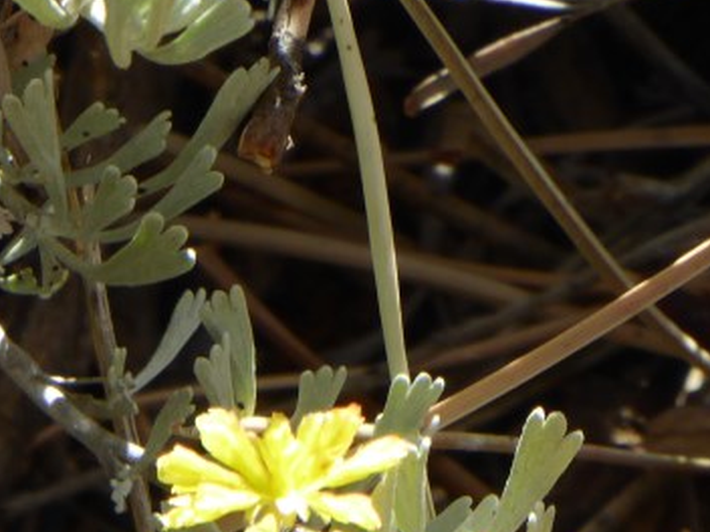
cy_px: 651
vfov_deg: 0.6
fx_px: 47790
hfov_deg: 0.9
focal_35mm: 2330
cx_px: -52
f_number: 6.4
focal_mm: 129
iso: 125
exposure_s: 1/125
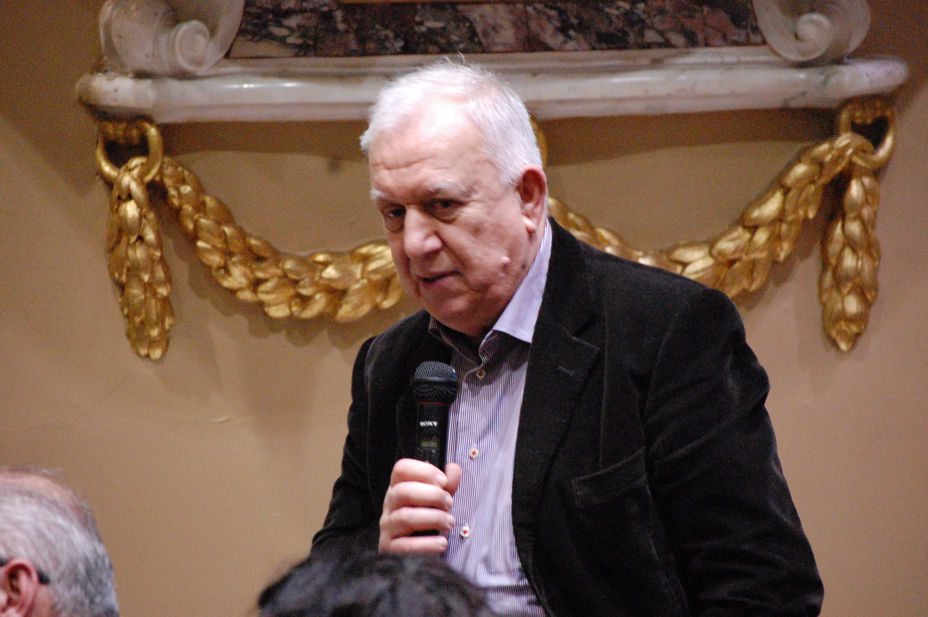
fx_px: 5602
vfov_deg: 6.3
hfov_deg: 9.5
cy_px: 308
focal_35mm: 218
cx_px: 464
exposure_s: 1/30
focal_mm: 145
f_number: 5.3
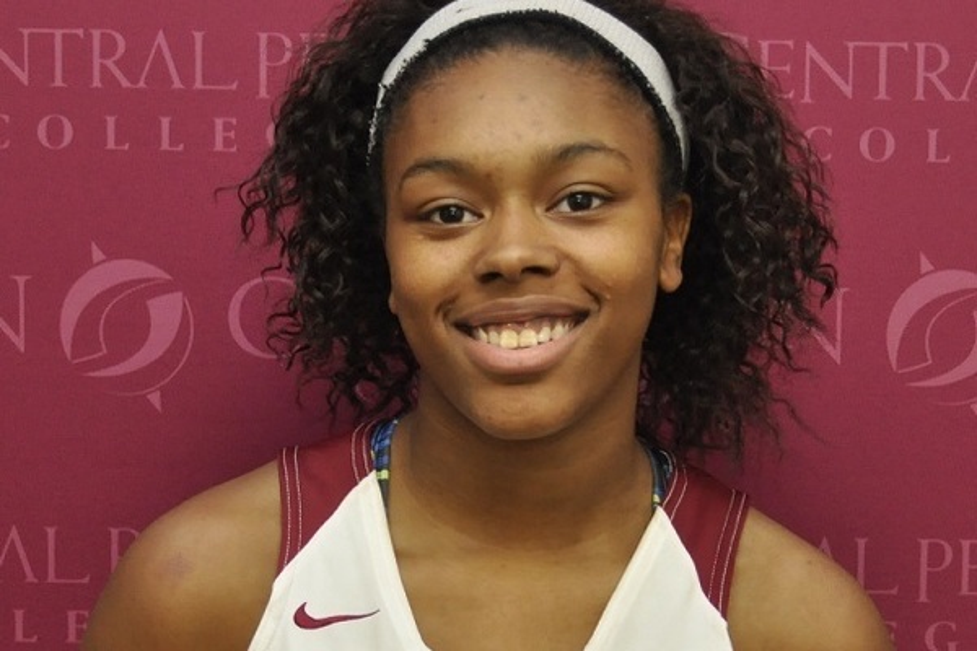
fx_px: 1303
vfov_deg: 28.1
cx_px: 488
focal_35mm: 48
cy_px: 326
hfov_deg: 41.1
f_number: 4.8
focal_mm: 32
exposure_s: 1/60
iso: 800
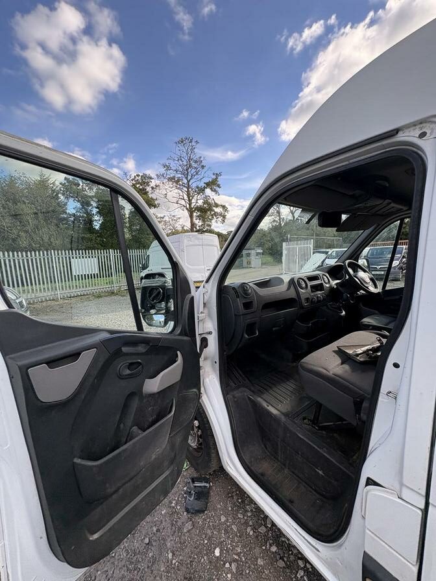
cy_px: 290
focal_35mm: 14
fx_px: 235
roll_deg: +1.5
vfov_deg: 102.1
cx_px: 218
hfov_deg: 85.7
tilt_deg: +4.8
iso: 40
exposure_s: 1/412
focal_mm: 2.22
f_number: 2.2
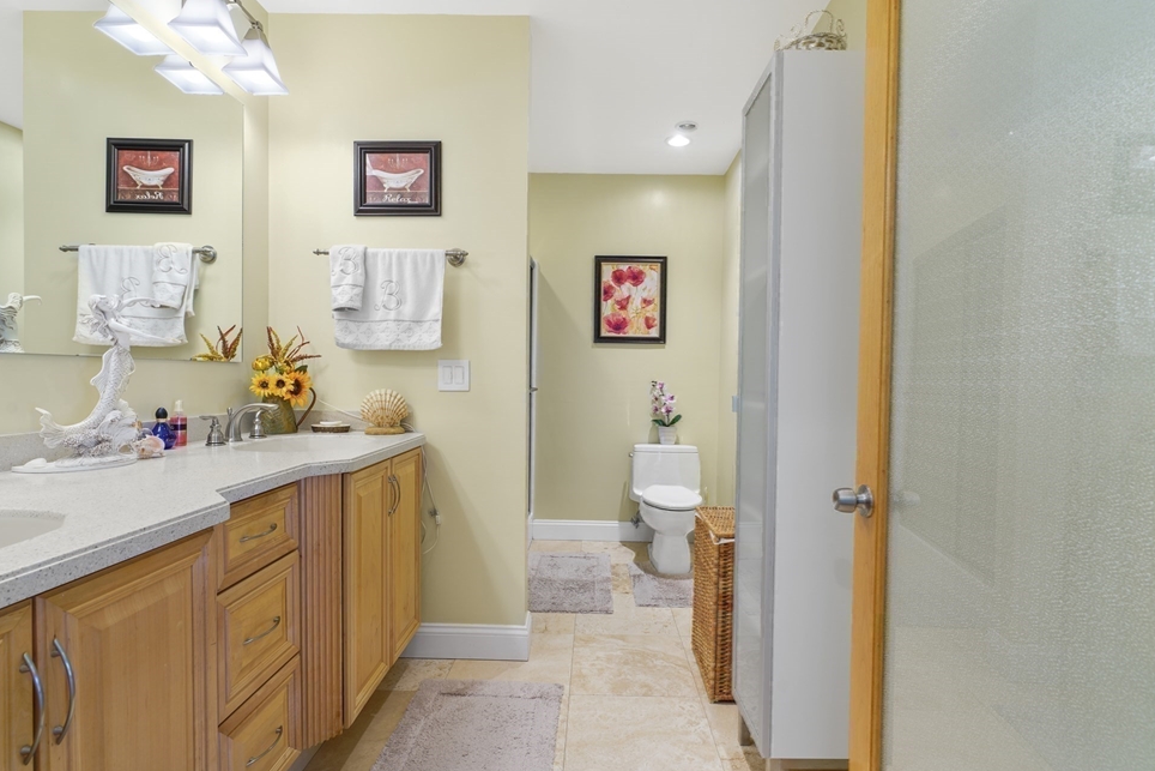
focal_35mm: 17
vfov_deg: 70.5
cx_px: 587
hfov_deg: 93.3
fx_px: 545
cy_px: 390
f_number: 8
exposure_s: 1
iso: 100
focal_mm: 16
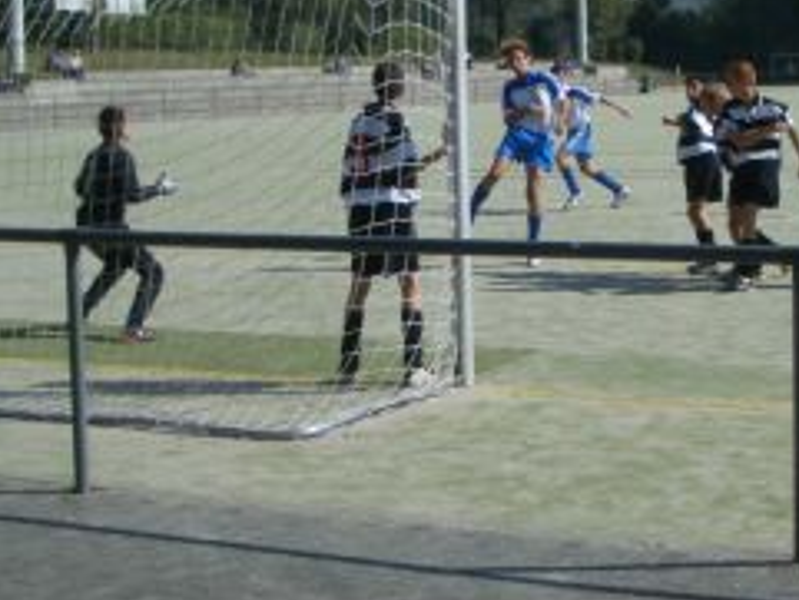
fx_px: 1339
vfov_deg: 25.0
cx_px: 607
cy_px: 152
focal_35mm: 58
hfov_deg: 32.5
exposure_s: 1/800
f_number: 4.3
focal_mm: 5.8
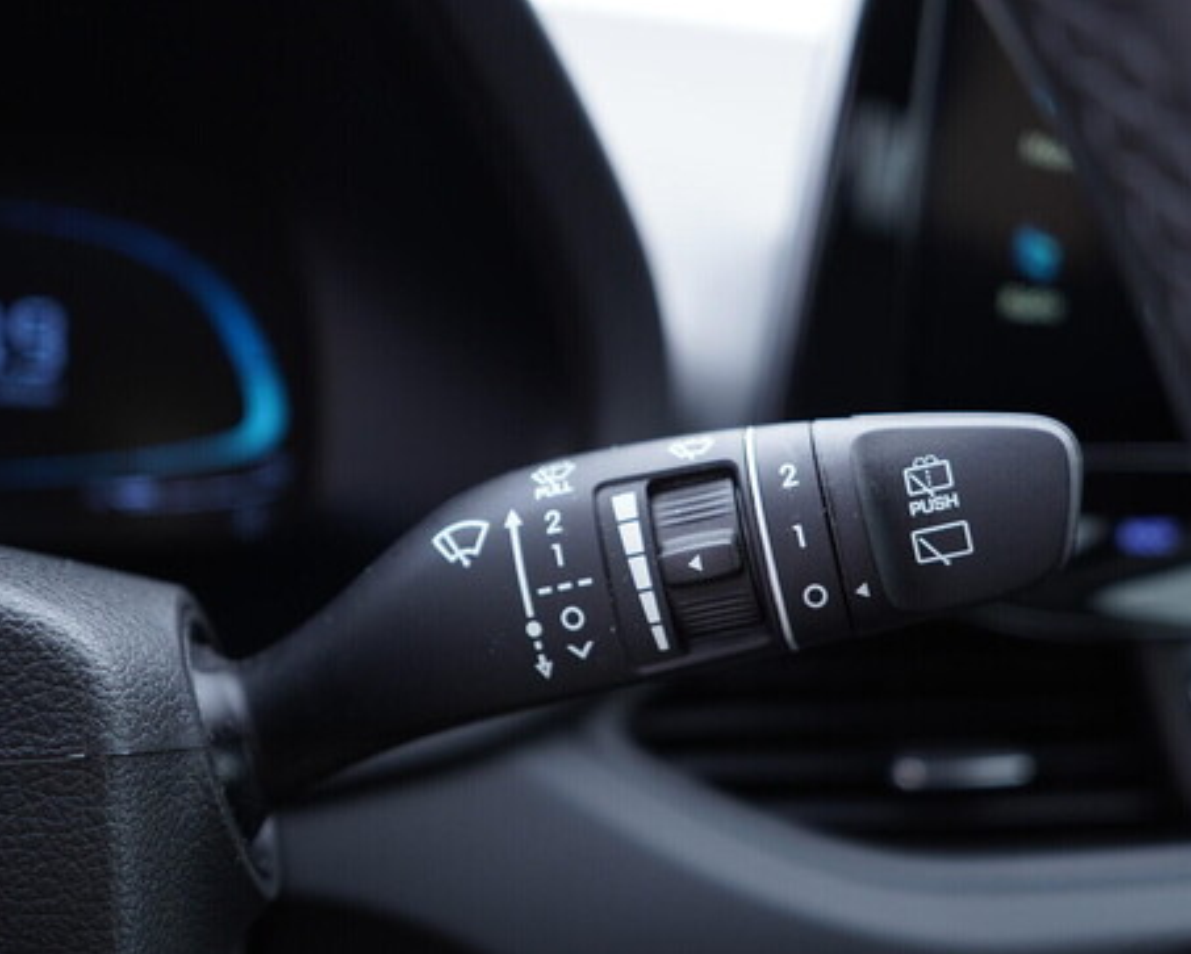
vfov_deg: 36.5
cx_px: 576
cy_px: 480
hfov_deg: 44.8
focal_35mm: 41
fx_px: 1446
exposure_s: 1/40
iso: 320
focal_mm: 24
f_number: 2.8
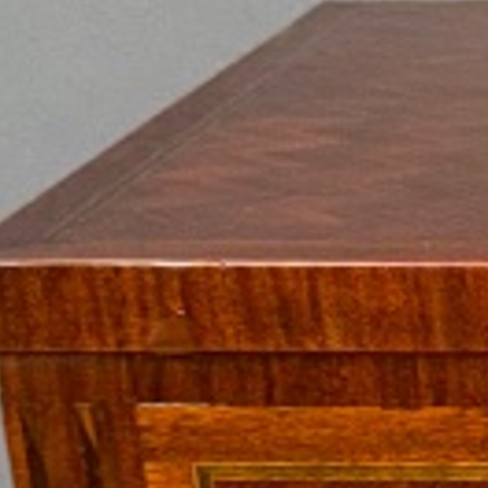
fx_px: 3078
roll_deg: -0.4
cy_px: 799
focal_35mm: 193
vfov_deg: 8.8
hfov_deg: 8.3
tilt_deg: -22.7
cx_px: 1187
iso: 100
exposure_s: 1/17
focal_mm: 6.76
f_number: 1.78
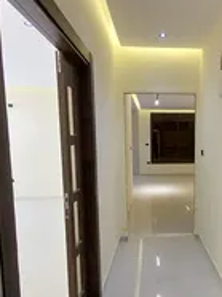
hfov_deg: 47.1
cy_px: 176
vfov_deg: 63.0
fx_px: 240
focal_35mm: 28
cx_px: 176
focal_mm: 1.3
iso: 80
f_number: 2.2
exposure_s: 1/50
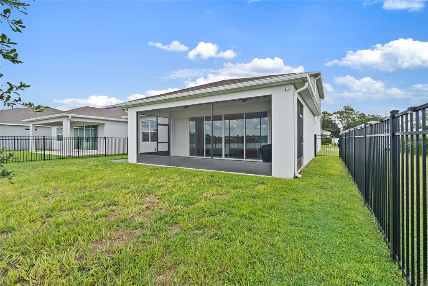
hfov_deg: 96.7
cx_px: 214
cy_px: 143
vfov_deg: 73.8
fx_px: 190
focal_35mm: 16
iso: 100
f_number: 9
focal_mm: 16
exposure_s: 1/30
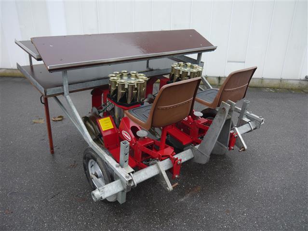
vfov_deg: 46.8
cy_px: 116
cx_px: 154
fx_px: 267
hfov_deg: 59.9
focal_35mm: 30
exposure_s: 1/100
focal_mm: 15
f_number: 3.5
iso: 160
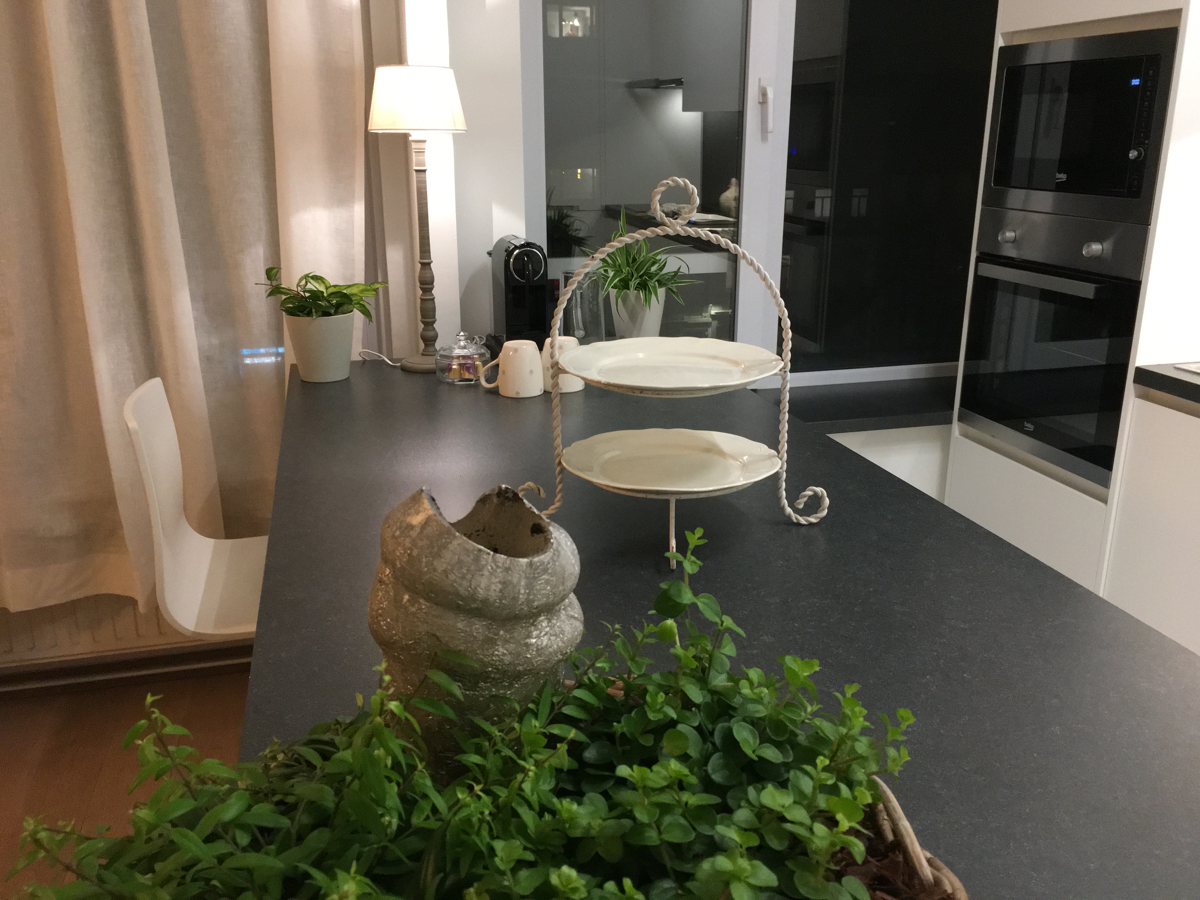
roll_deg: -0.4
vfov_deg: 48.2
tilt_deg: -16.8
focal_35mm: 29
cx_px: 600
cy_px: 450
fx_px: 1005
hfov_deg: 61.7
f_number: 2.2
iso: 250
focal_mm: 4.15
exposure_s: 1/33
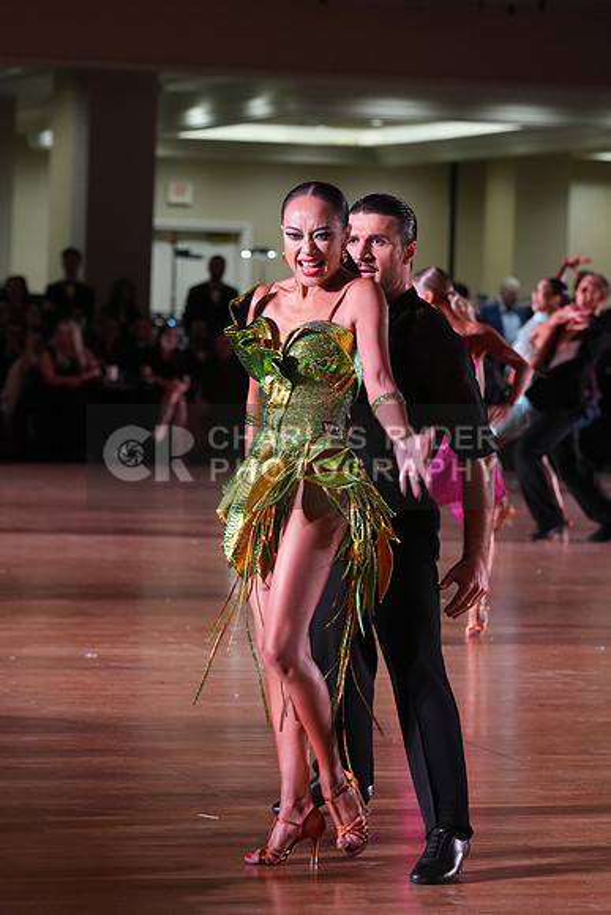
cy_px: 458
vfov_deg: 13.9
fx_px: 3765
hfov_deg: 9.3
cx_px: 306
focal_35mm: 148
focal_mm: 148
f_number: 5.6
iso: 4000
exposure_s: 1/200
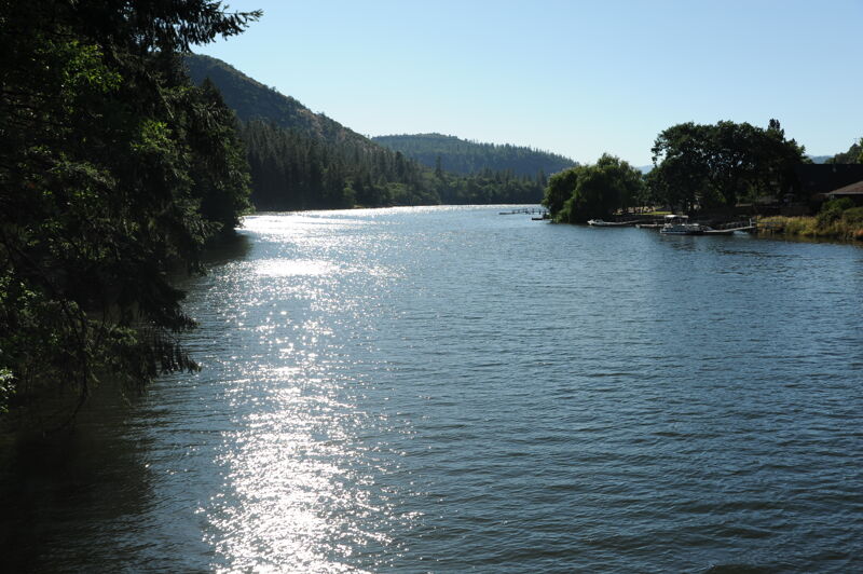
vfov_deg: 35.0
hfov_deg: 50.7
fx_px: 910
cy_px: 287
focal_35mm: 38
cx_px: 432
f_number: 8
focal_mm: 38
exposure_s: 1/800
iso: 200
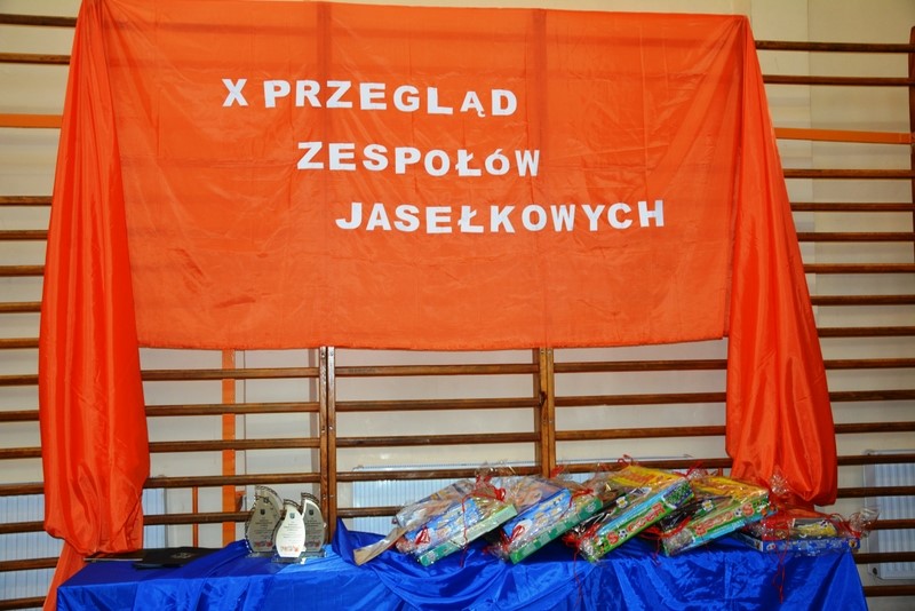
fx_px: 915
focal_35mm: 36
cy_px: 306
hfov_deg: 53.1
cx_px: 458
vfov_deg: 36.9
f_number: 3.8
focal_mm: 24
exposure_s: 1/60
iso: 560
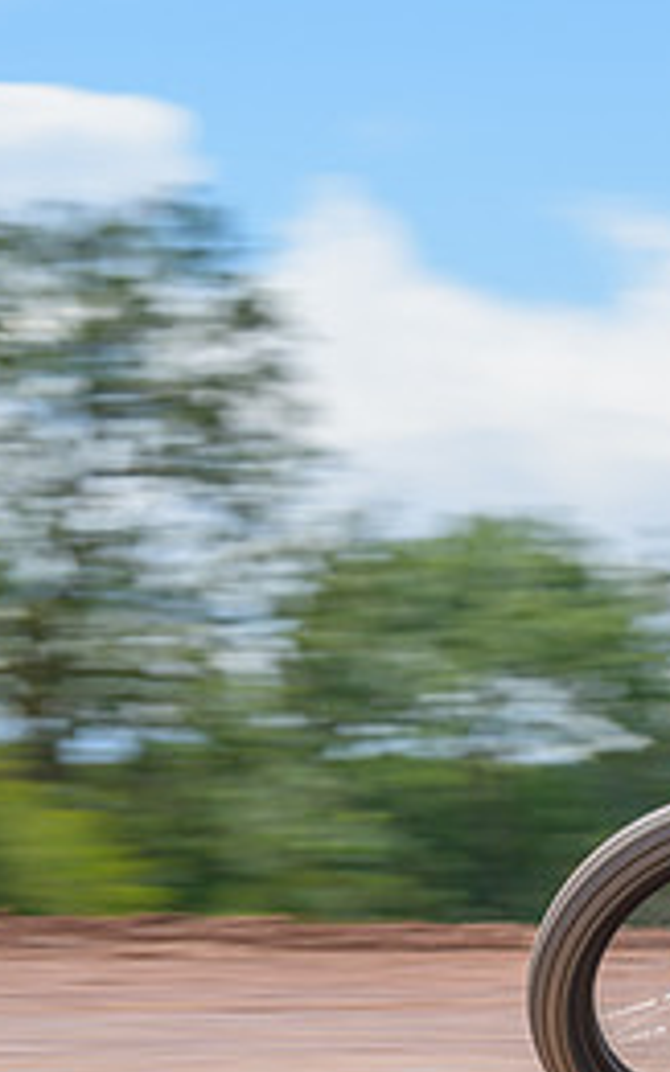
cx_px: 937
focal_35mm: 261
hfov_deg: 5.0
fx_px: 7629
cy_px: 478
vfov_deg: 8.0
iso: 64
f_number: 8
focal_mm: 115
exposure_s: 1/125
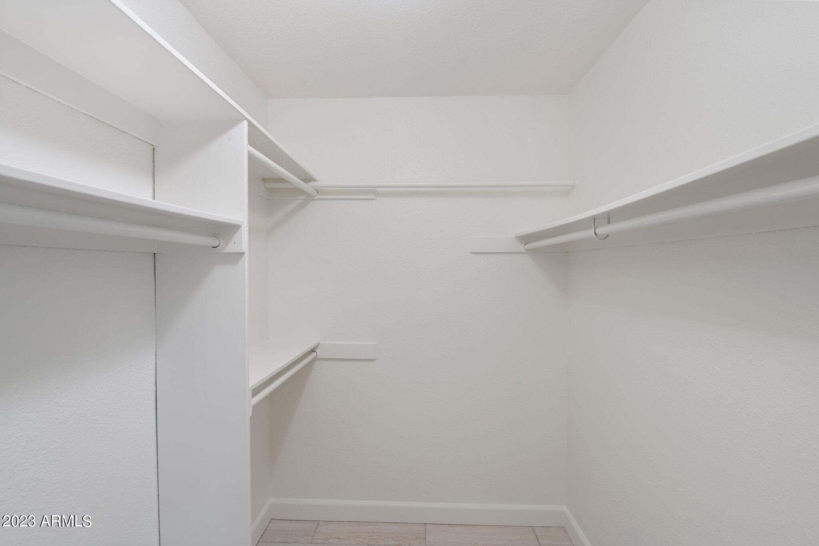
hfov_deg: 96.7
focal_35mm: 16
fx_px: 364
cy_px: 273
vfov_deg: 73.7
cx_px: 410
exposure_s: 1/2
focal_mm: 16
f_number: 8
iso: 400
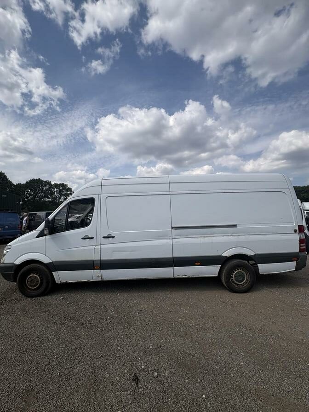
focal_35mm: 14
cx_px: 154
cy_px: 206
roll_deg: +3.0
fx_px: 167
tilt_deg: +6.7
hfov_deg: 85.7
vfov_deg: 102.1
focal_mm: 2.22
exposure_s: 1/3717
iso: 40
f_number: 2.2
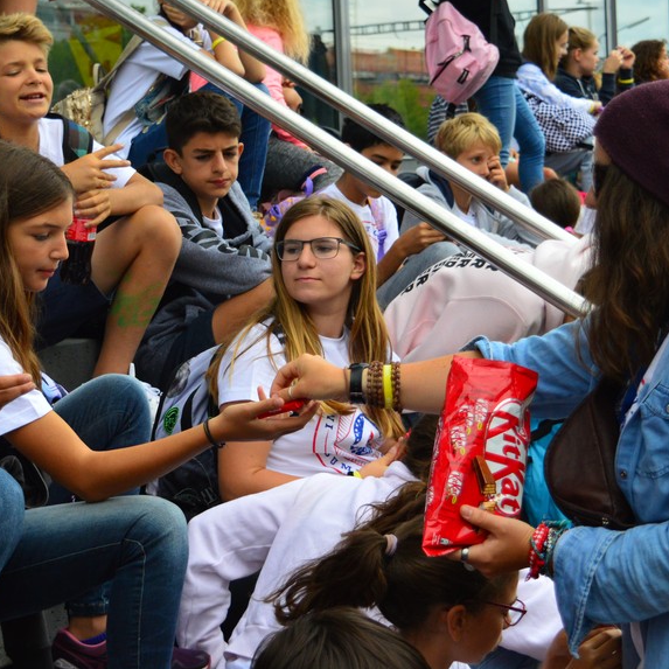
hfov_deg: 21.1
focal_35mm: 82
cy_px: 310
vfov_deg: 21.1
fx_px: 1793
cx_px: 304
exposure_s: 1/1600
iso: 800
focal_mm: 36
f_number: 4.8
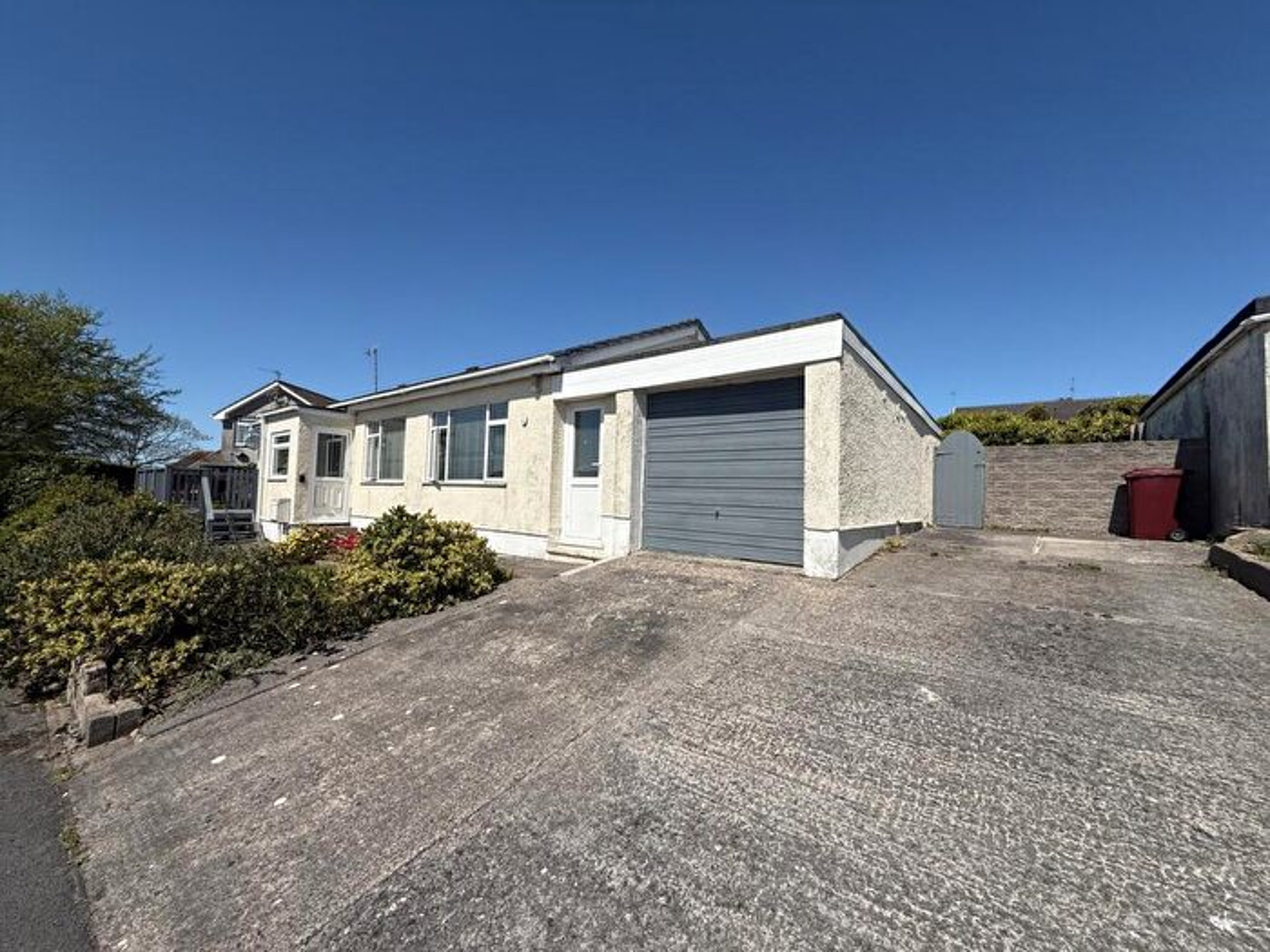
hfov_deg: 102.1
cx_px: 635
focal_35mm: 14
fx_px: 514
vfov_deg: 85.7
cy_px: 476
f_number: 2.2
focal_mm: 2.22
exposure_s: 1/4762
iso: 50
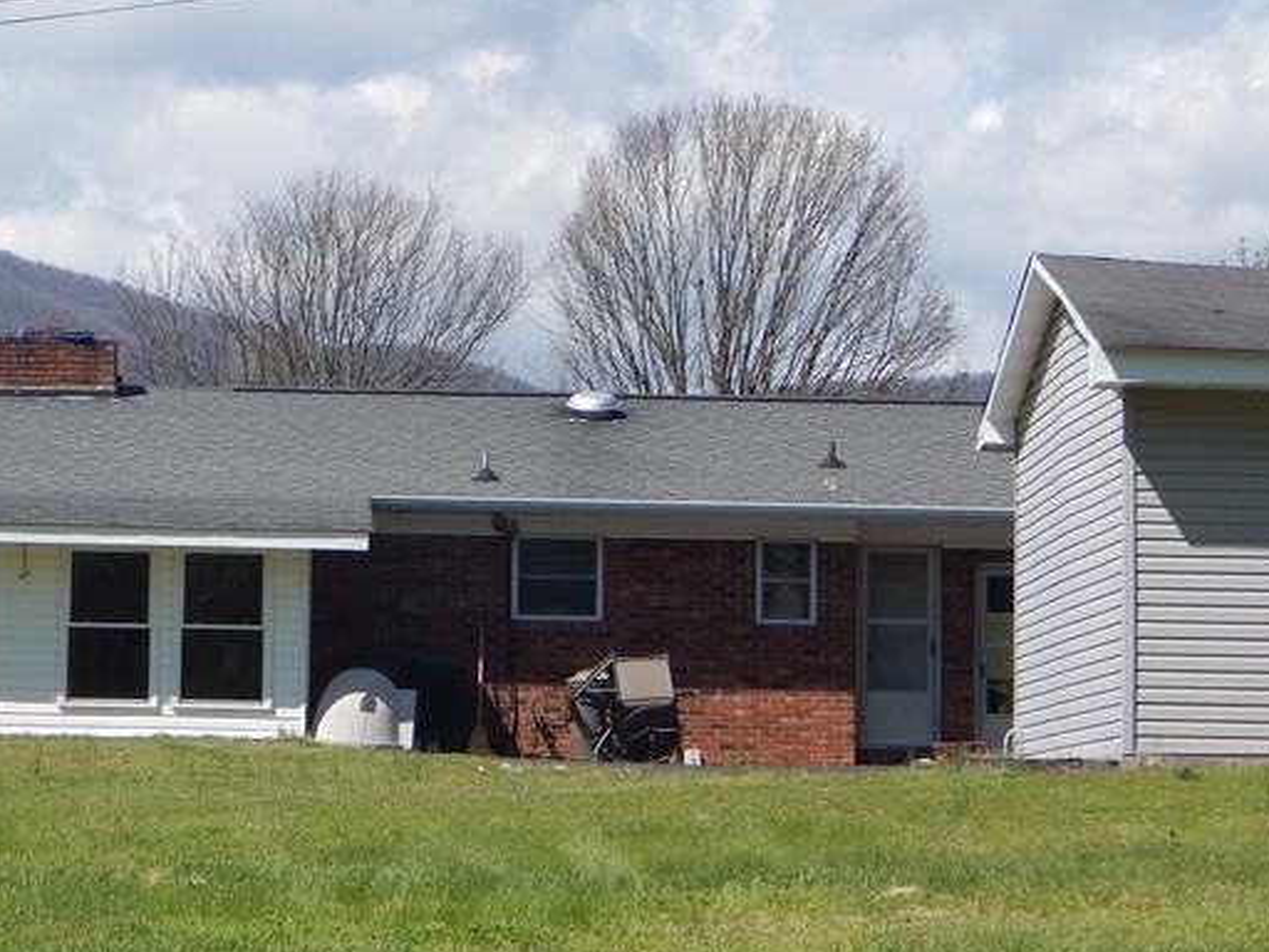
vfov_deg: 10.7
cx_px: 134
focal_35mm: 138
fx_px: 5059
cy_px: 330
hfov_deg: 14.2
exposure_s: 1/1250
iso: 125
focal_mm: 12.3
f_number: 4.1
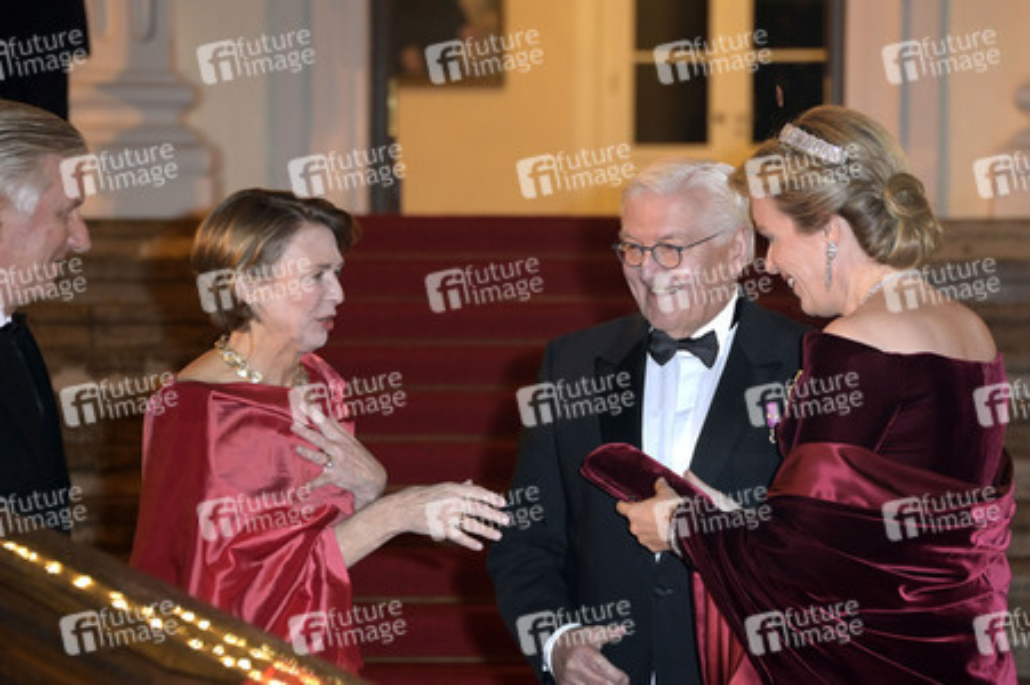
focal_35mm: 160
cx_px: 515
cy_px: 342
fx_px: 4574
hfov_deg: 12.8
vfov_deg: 8.6
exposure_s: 1/125
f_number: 5.6
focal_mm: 160
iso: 2500
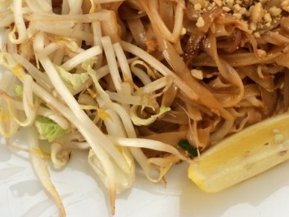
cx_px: 164
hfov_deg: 35.5
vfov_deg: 26.3
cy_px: 28
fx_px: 451
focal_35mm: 54
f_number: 2.2
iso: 40
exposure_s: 1/30
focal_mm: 4.12
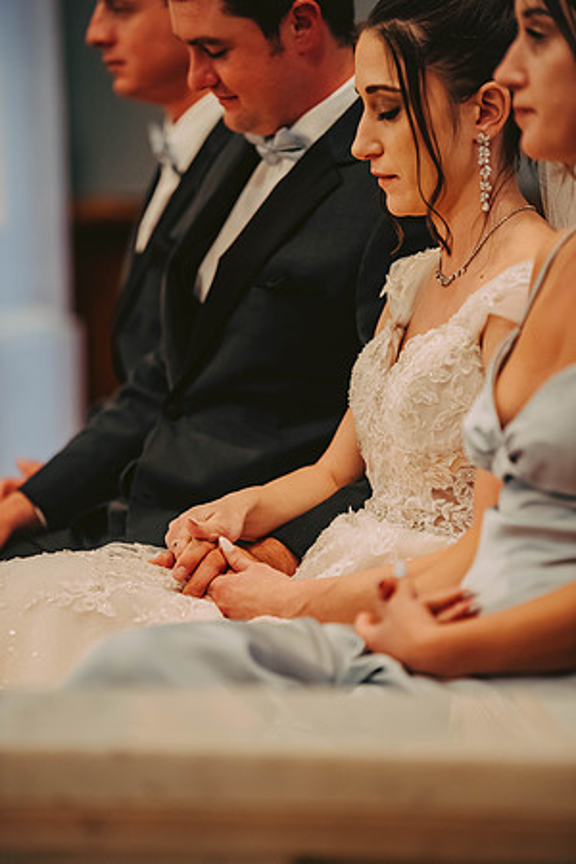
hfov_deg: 8.1
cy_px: 432
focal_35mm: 170
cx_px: 288
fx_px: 4080
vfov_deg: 12.1
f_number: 2.8
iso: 1600
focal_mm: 170
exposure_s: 1/80
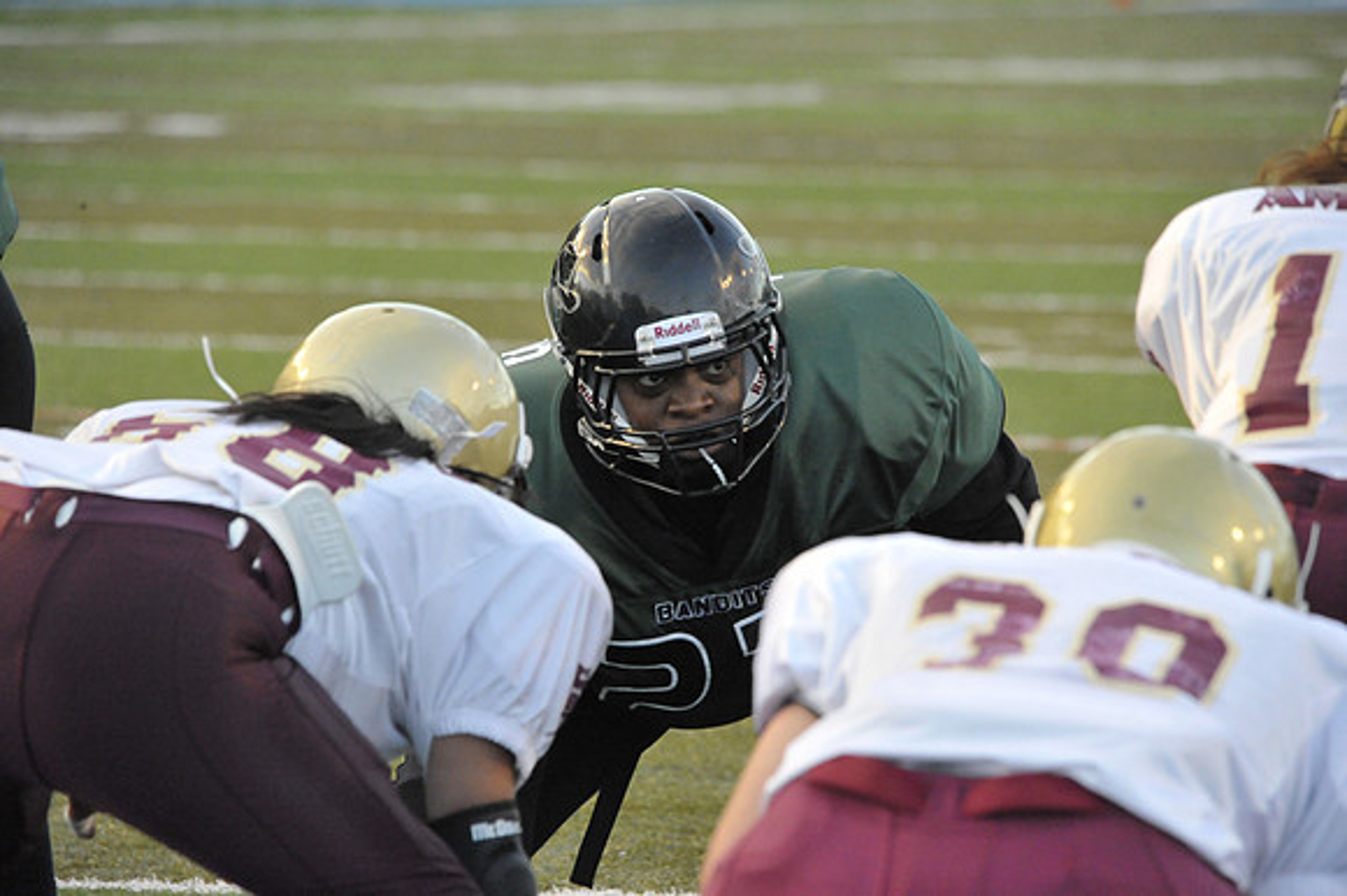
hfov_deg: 5.2
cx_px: 674
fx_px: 14958
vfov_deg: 3.4
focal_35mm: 400
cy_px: 448
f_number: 10
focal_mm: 400
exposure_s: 1/640
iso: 12800
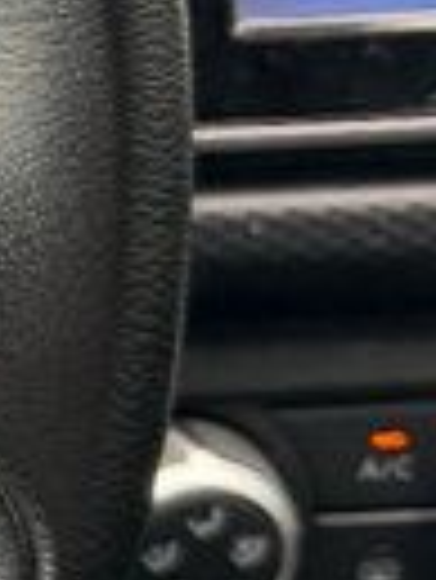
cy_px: 94
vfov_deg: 10.3
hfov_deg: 6.3
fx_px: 3202
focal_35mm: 191
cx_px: -1357
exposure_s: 1/160
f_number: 1.78
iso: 200
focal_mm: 6.76
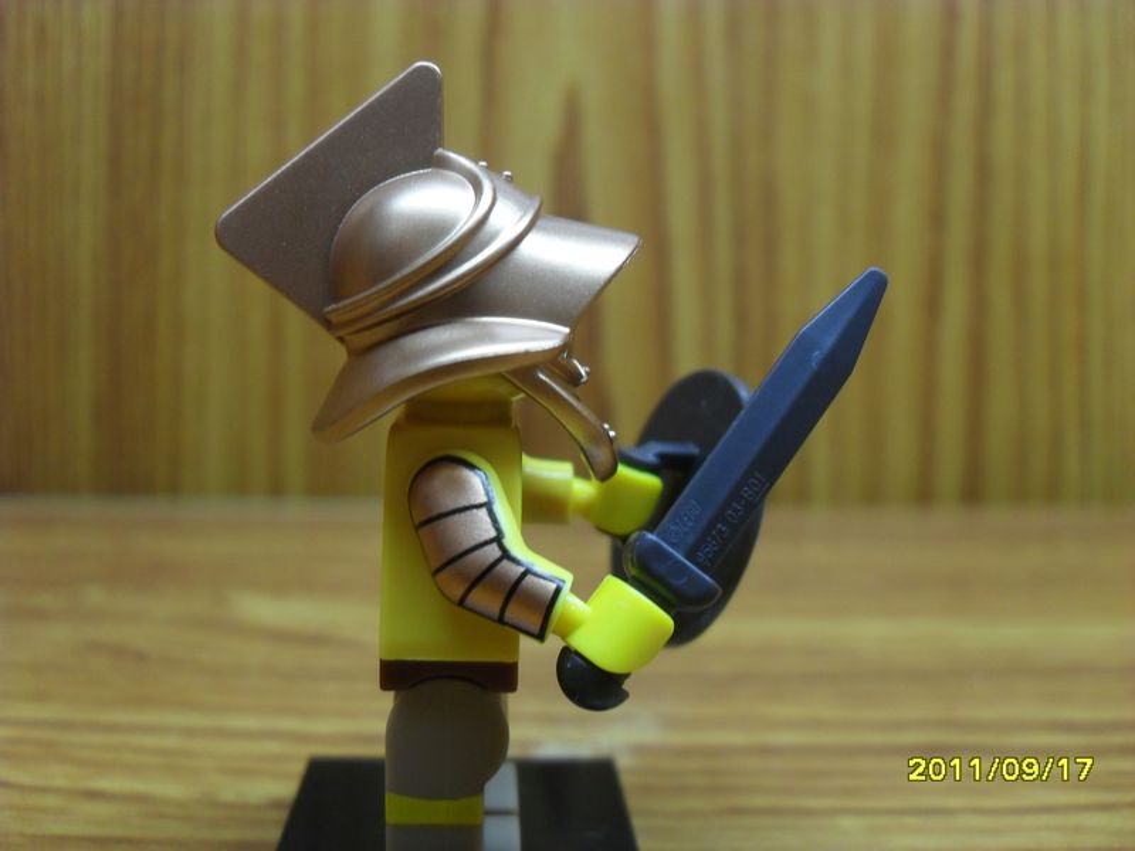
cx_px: 568
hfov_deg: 52.6
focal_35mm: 35
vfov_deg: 40.7
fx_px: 1148
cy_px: 426
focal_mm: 6.2
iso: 200
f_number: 2.8
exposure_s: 1/20
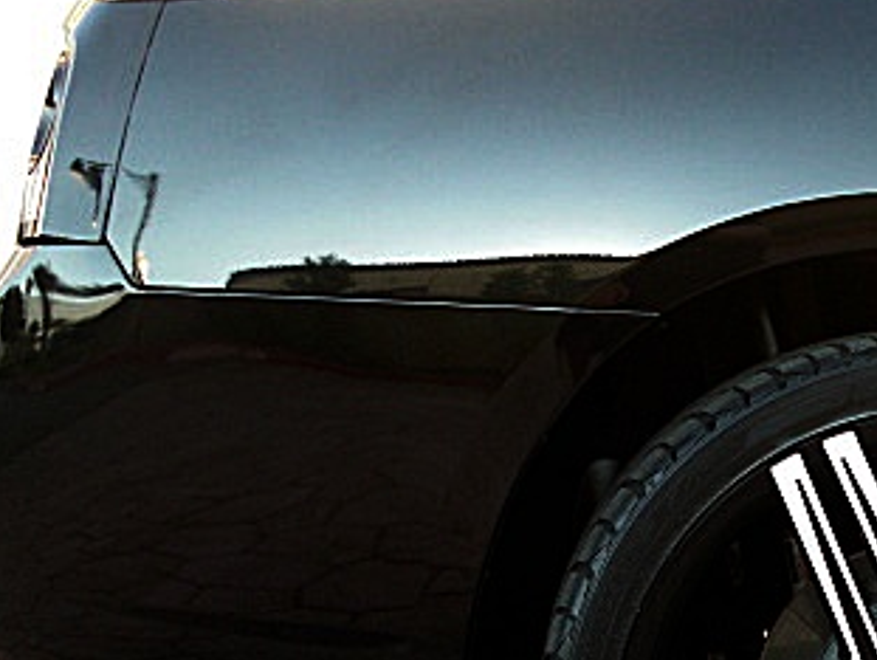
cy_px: 544
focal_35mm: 74
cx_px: 753
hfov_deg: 25.6
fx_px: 1877
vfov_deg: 19.7
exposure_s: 1/100
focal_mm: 6.3
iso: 200
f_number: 2.8
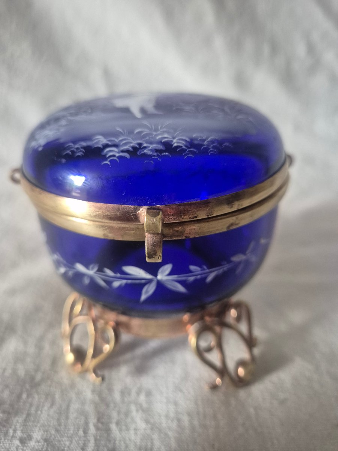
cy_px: 226
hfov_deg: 58.9
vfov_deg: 73.9
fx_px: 299
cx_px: 169
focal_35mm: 23
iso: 1000
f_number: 1.8
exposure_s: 1/100
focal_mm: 5.4
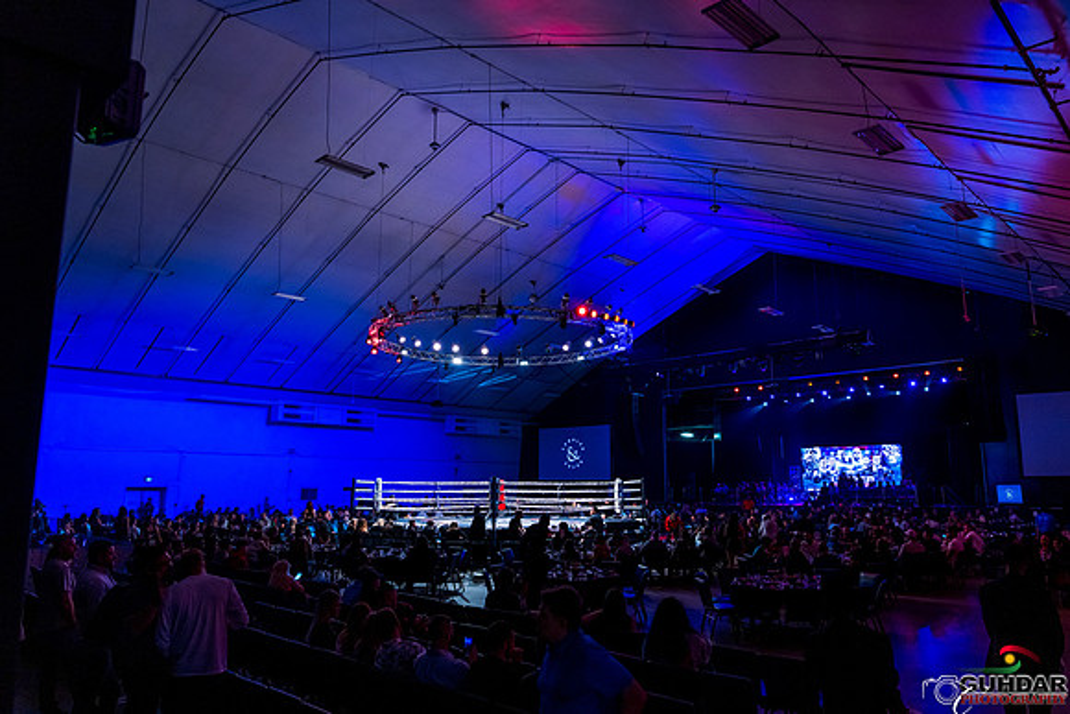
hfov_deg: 70.7
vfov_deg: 50.6
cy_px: 357
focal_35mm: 25
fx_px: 755
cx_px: 535
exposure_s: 1/160
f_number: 3.5
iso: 4000
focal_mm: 24
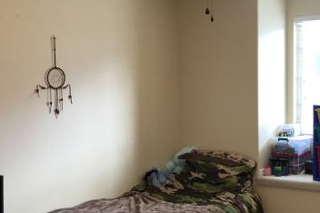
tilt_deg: -3.3
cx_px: 254
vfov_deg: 25.5
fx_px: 471
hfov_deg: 36.3
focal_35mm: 53
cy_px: 108
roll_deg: +0.2
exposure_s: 1/30
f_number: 1.8
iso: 32
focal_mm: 3.99
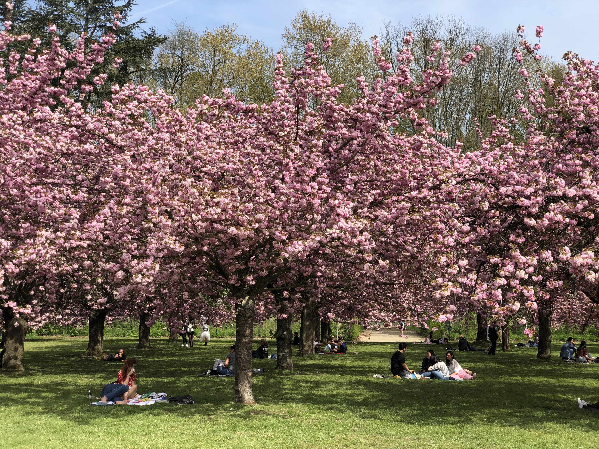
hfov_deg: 36.8
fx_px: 900
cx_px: 300
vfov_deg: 28.0
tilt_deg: +5.6
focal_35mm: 52
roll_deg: +0.3
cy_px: 224
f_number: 2.4
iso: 16
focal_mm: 6
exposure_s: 1/623
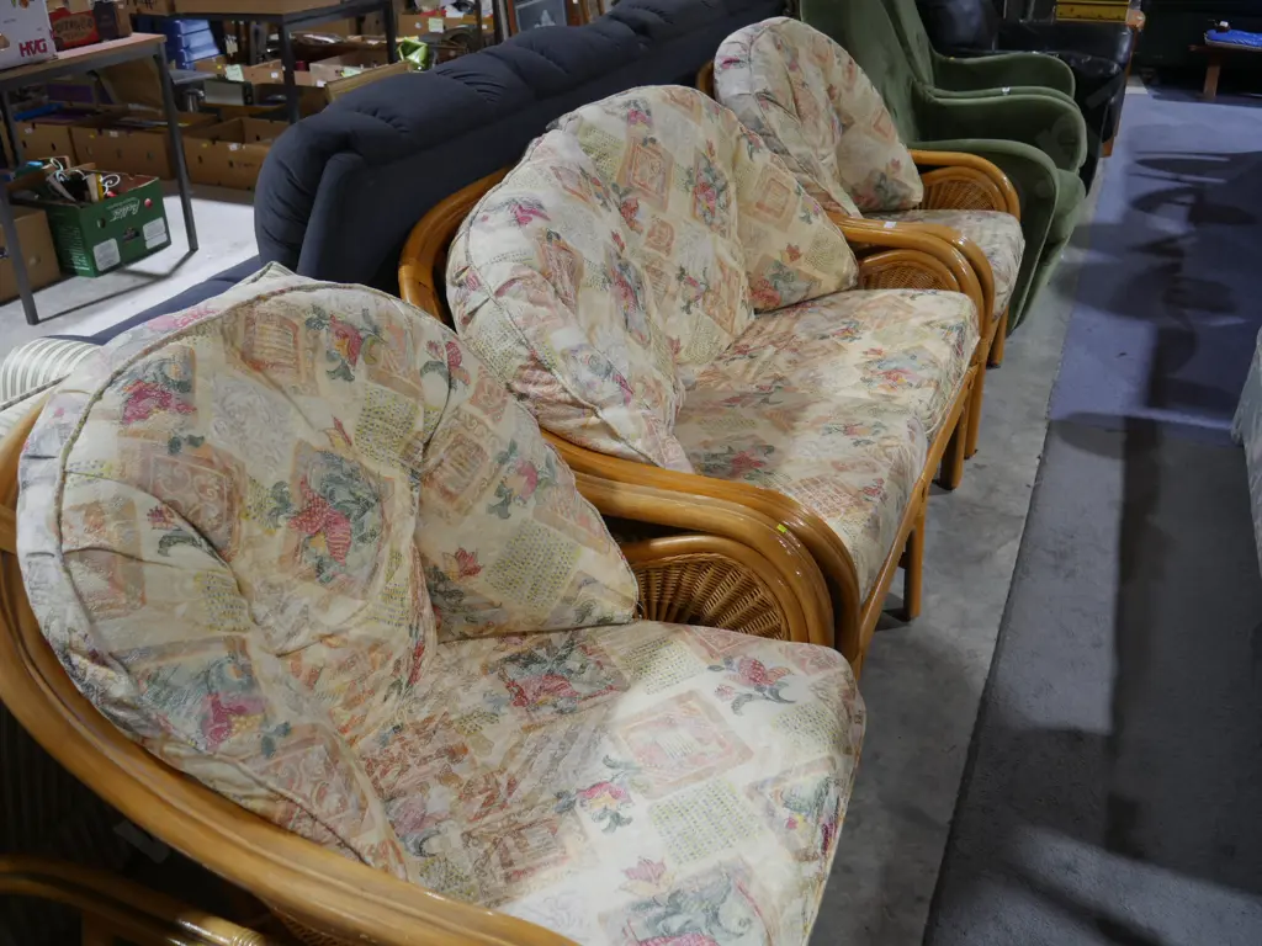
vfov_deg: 44.2
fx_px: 1167
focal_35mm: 32
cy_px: 473
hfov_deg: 56.8
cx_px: 631
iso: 400
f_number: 3.6
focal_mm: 16
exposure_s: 1/60
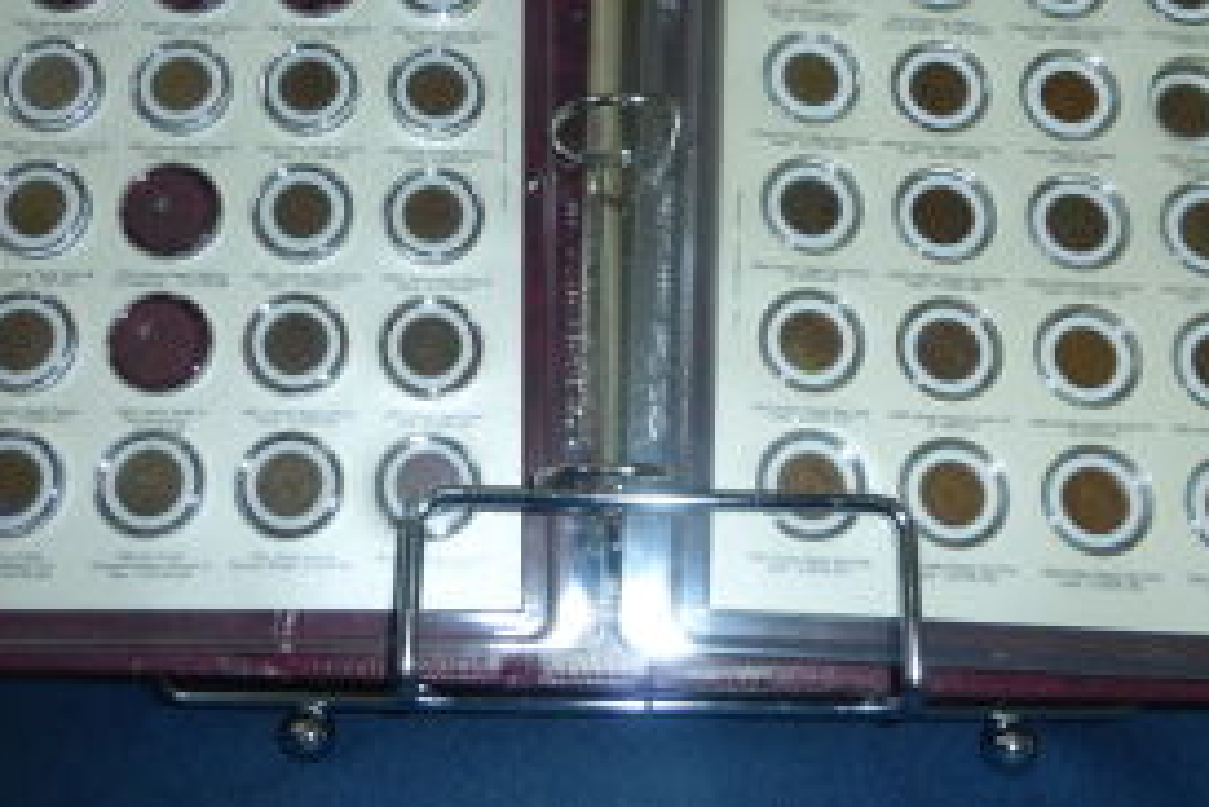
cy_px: 315
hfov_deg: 51.8
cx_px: 565
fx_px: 1243
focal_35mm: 37
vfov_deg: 35.8
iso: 500
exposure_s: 1/8
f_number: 3.3
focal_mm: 4.3
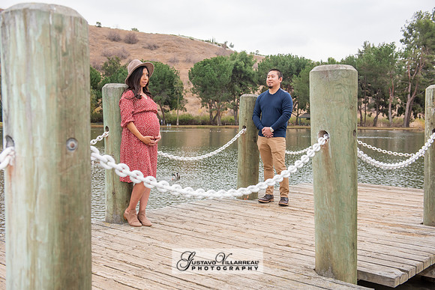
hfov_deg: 48.4
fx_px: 483
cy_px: 145
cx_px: 218
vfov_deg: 33.4
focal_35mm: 40
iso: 500
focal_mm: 40
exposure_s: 1/125
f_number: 5
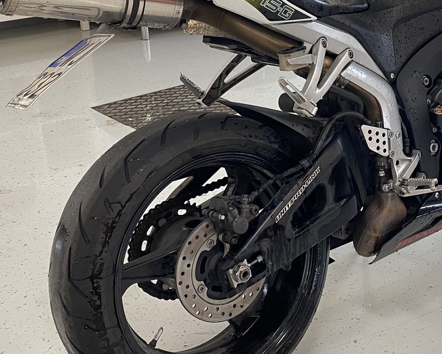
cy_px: 116
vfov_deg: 27.5
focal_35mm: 55
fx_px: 720
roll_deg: -1.8
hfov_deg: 33.4
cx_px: 337
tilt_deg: -19.6
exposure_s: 1/50
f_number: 1.8
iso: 64
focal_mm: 4.25
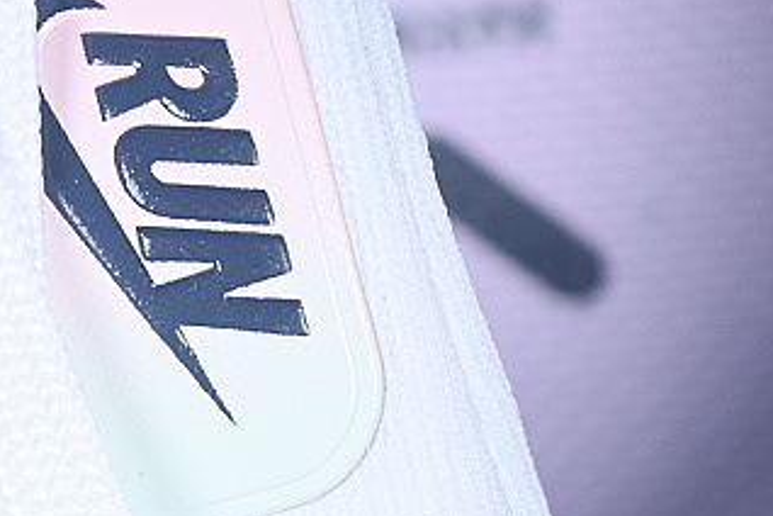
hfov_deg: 8.0
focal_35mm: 255
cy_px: 433
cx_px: -53
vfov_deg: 5.4
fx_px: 5475
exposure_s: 1/80
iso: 160
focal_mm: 50
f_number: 7.1
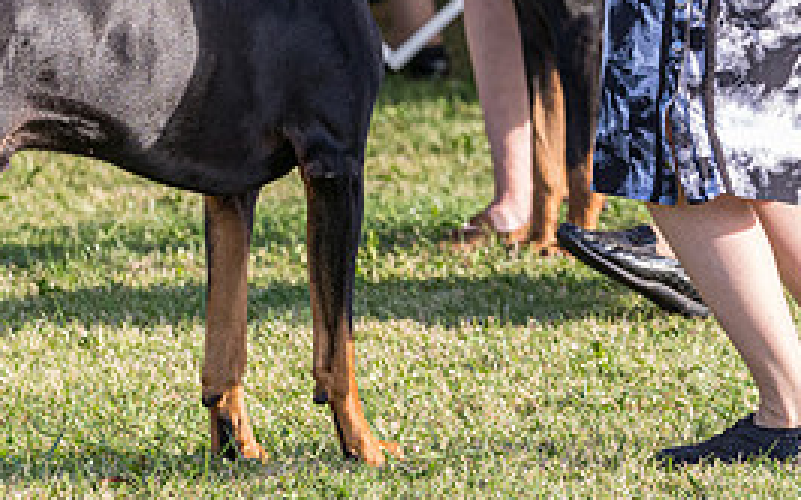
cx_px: 276
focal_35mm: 412
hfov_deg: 5.1
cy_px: -139
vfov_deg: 3.2
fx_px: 8990
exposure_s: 1/1000
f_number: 5.6
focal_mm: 159
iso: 1000
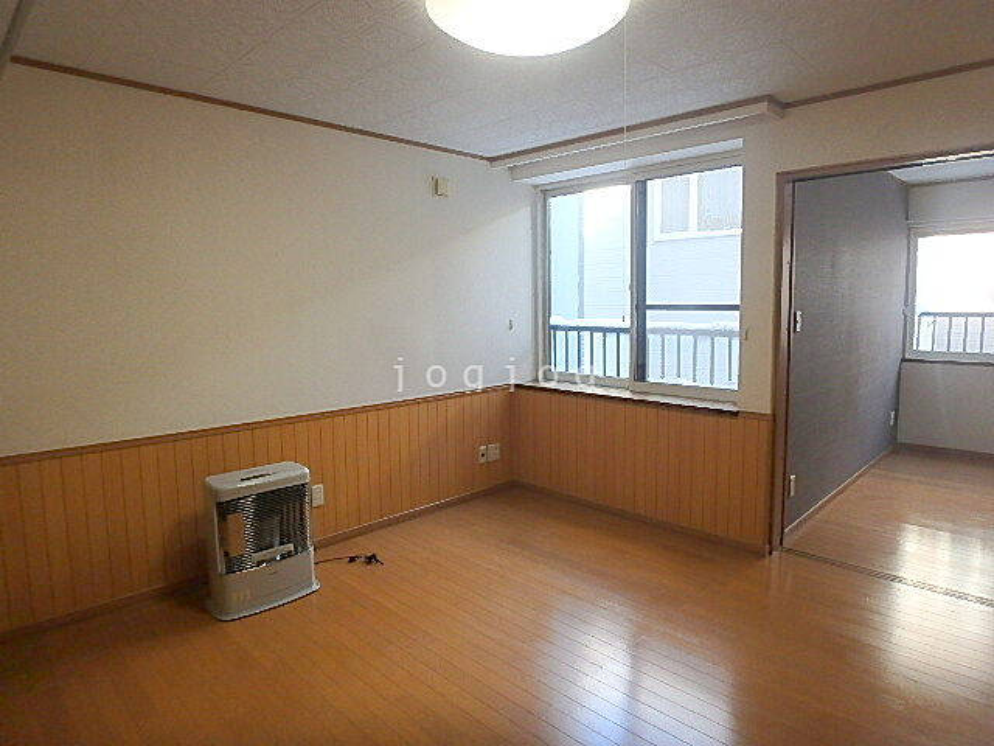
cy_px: 373
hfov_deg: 79.0
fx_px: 603
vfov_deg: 63.4
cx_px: 497
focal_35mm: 21
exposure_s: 1/40
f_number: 3.5
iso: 200
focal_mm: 3.7
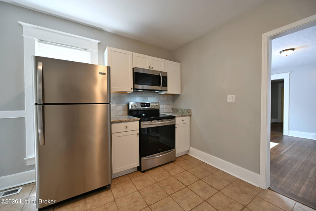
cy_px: 106
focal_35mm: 14
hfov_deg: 104.2
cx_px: 158
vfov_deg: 81.3
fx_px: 123
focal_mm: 14
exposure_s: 1/10
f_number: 5.6
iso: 320
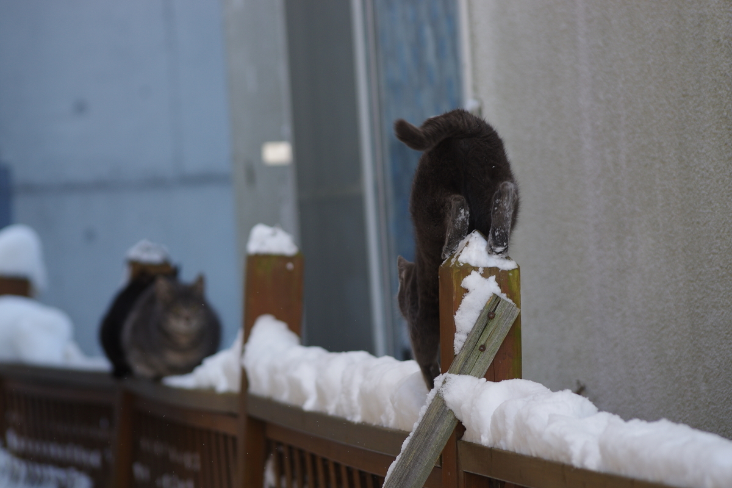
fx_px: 4575
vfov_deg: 6.1
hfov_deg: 9.1
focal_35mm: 225
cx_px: 366
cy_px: 244
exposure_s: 1/200
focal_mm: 150
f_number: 4.5
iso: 200
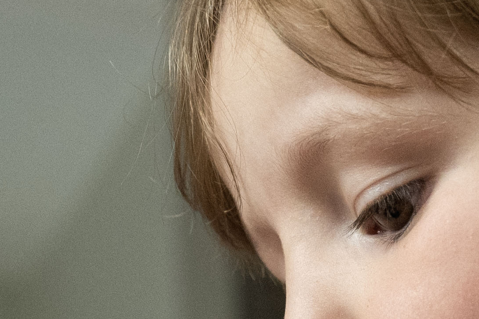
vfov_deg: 7.0
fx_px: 2421
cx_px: 429
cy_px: 824
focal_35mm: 182
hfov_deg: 11.2
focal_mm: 24
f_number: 2.8
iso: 1600
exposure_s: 1/500
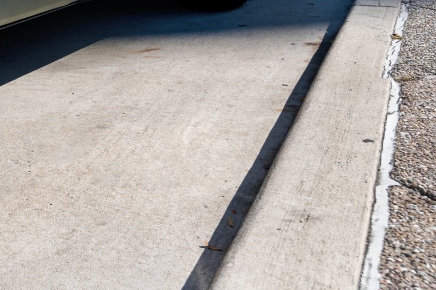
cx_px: -54
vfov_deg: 17.6
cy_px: -68
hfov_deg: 25.5
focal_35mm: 73
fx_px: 883
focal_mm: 29
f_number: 8
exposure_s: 1/250
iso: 100
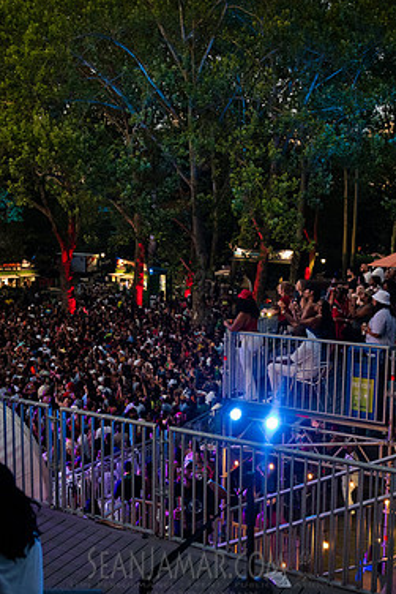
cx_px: 219
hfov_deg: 34.2
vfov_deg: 49.5
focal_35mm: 39
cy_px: 296
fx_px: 643
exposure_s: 1/200
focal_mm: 24
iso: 4000
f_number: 2.8
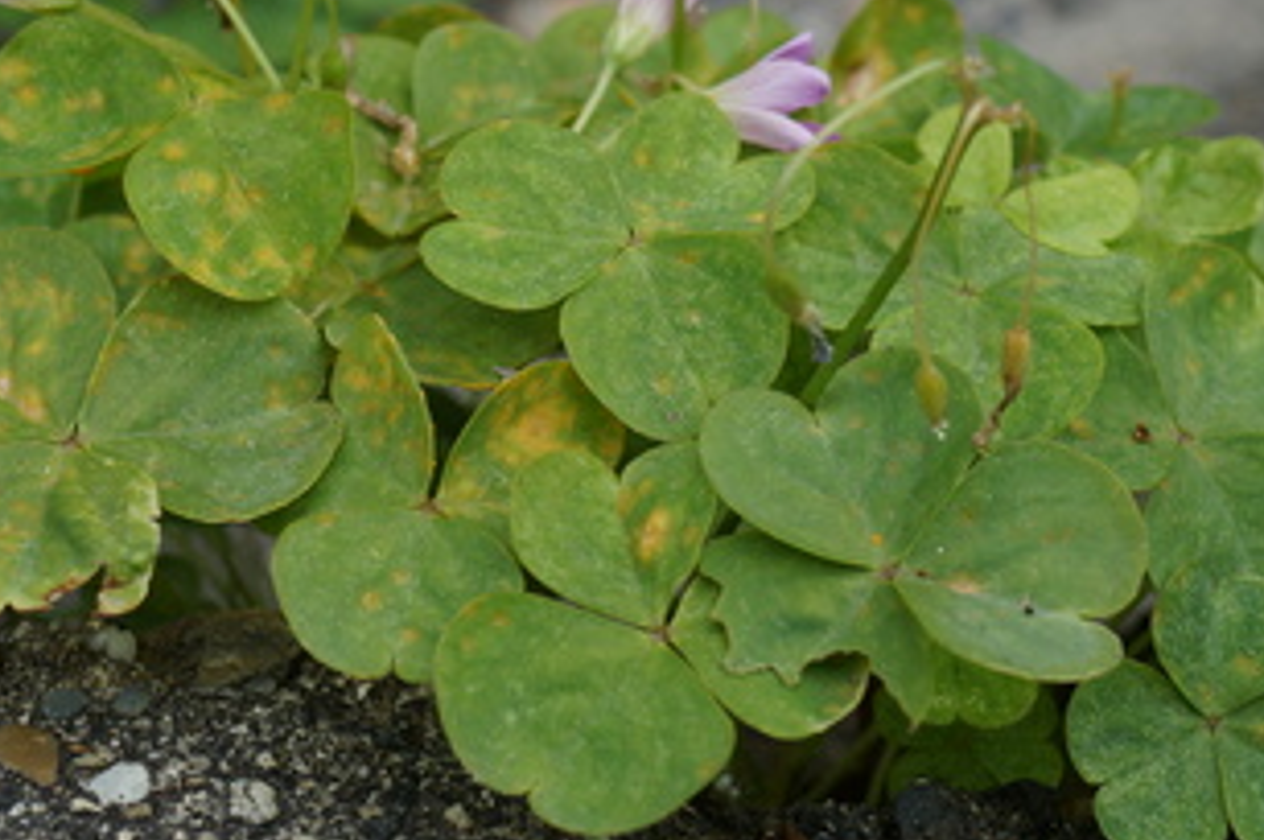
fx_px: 3086
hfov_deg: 23.1
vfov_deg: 15.4
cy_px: 130
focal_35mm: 88
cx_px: 626
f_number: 6.3
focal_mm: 30
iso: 100
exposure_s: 1/100
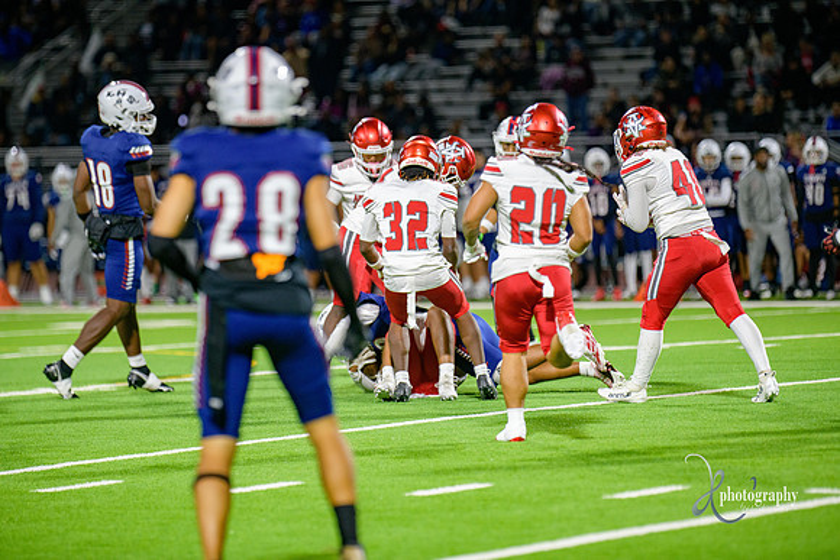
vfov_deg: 5.7
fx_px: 5601
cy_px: 280
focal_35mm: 240
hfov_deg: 8.6
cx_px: 420
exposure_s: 1/250
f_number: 2.8
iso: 2000
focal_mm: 240
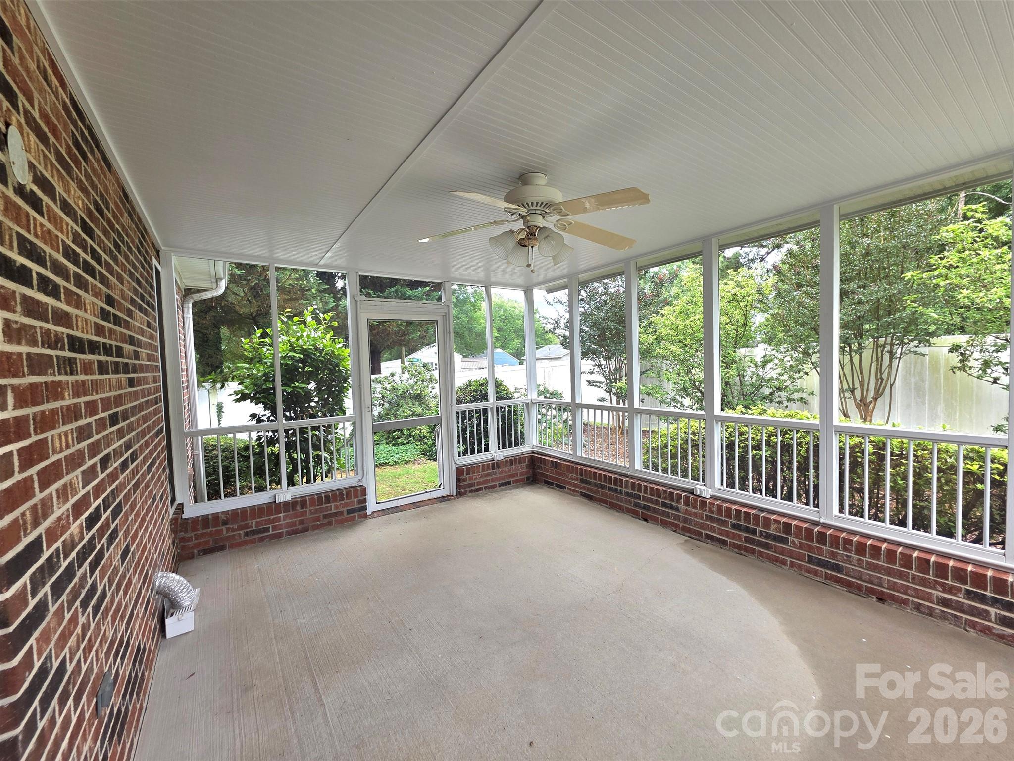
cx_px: 507
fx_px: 381
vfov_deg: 89.9
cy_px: 380
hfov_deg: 106.2
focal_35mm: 13
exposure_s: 1/120
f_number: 1.9
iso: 40
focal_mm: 2.2
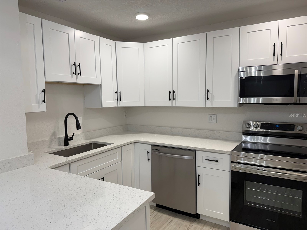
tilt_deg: -3.5
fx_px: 213
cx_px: 154
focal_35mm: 24
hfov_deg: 71.6
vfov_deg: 56.8
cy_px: 115
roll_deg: +1.0
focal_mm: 6.76
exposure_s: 1/120
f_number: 1.78
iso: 64
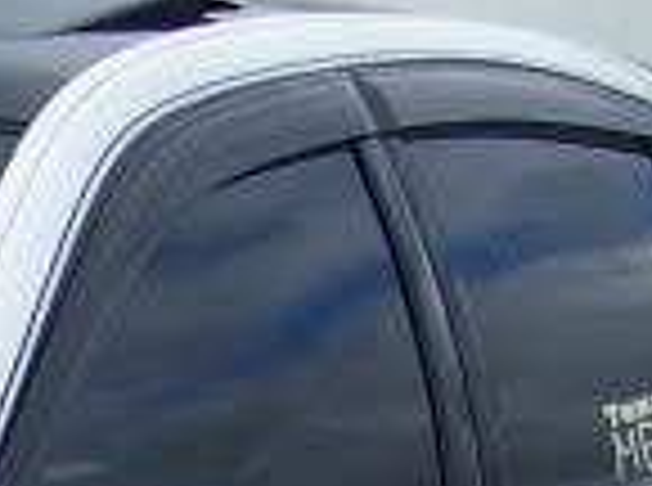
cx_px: -630
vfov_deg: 5.6
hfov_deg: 7.5
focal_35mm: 255
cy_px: 1170
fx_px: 4791
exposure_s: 1/640
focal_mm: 5.85
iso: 64
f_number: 2.8
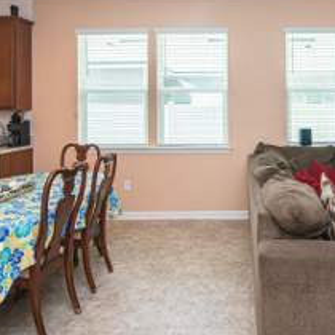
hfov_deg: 50.9
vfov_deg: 51.4
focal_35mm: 31
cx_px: 241
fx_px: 339
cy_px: 108
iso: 250
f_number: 8
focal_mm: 16
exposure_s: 1/40
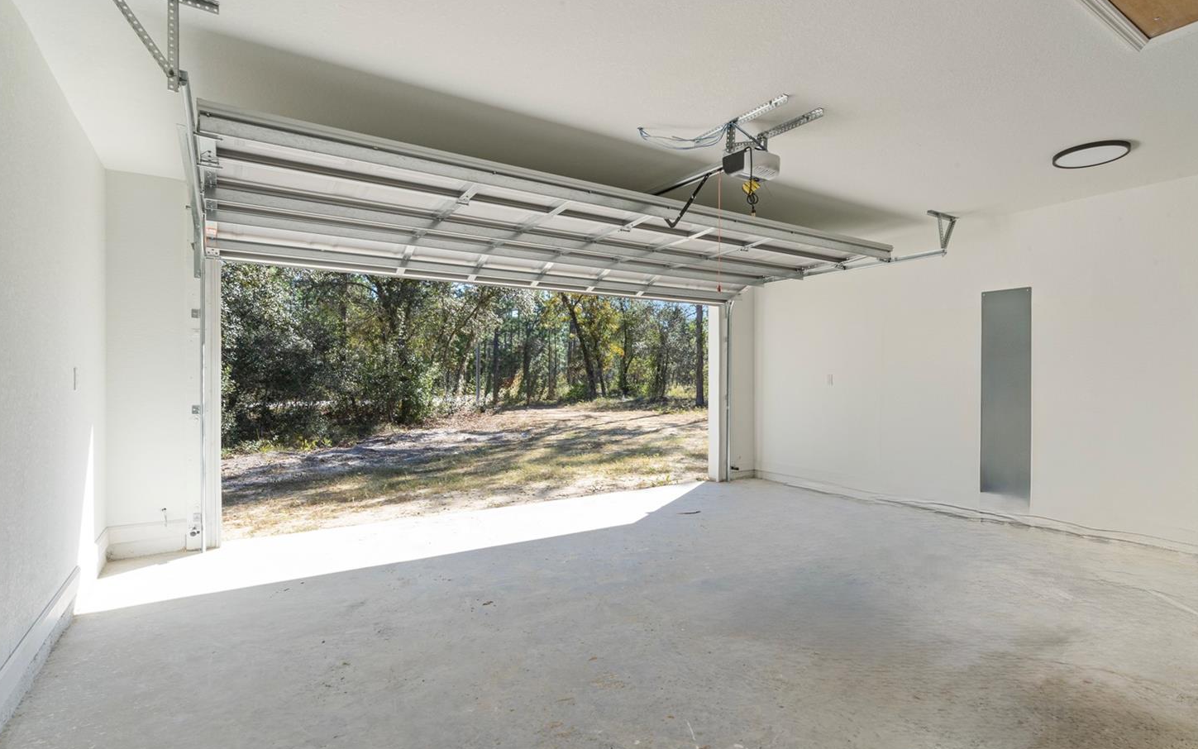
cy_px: 405
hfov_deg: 90.9
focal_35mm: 18
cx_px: 650
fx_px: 588
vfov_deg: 64.9
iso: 250
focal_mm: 16
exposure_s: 1/4
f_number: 20
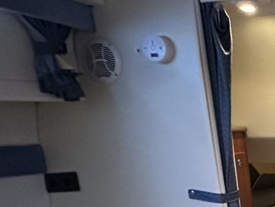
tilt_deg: -13.5
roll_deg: +1.7
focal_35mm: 48
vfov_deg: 28.8
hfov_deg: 25.7
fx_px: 382
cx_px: 439
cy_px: 195
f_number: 2.2
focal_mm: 2.22
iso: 2000
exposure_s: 1/30
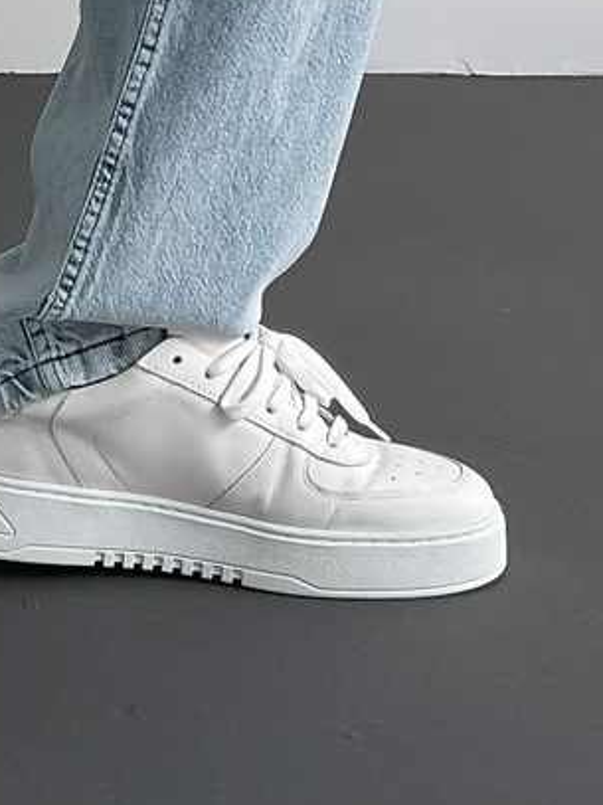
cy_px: -530
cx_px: 146
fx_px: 2649
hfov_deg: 12.9
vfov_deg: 15.4
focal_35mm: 114
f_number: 1.8
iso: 16
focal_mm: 3
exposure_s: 1/220
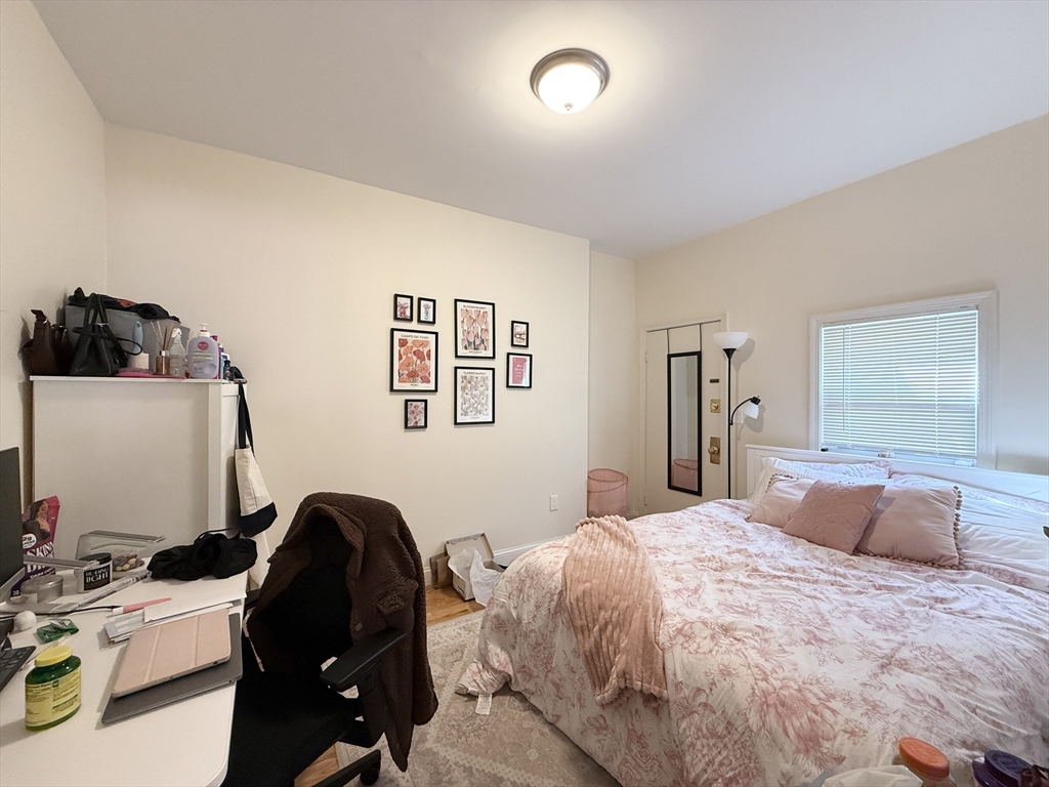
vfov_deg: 85.7
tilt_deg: +1.0
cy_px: 394
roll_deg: -0.1
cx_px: 524
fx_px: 424
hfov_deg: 102.1
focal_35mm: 14
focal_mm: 2.22
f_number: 2.2
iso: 320
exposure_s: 1/120
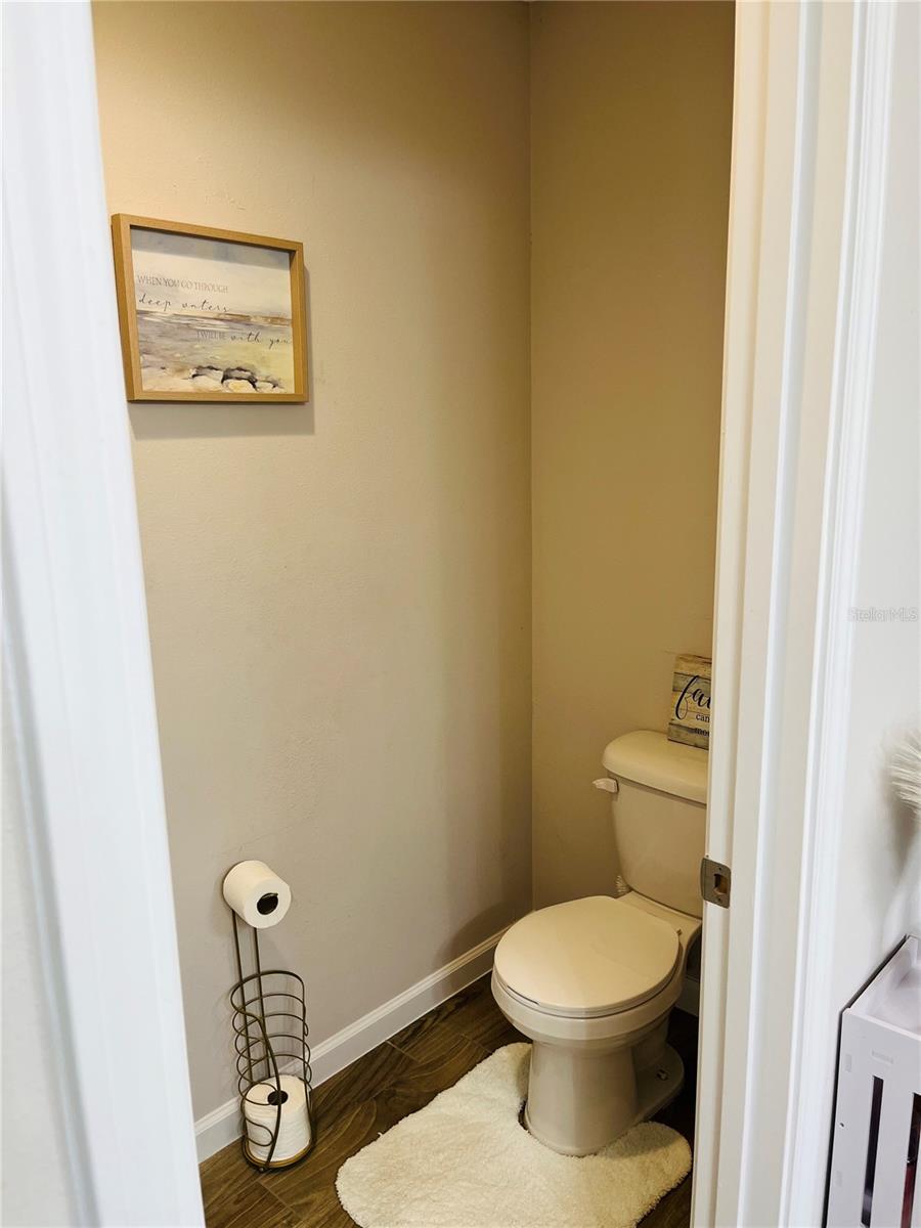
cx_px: 460
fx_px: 922
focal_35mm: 26
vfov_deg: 67.3
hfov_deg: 53.1
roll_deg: +1.2
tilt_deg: -13.4
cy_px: 614
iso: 64
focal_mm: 5.1
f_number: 1.6
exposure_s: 1/60
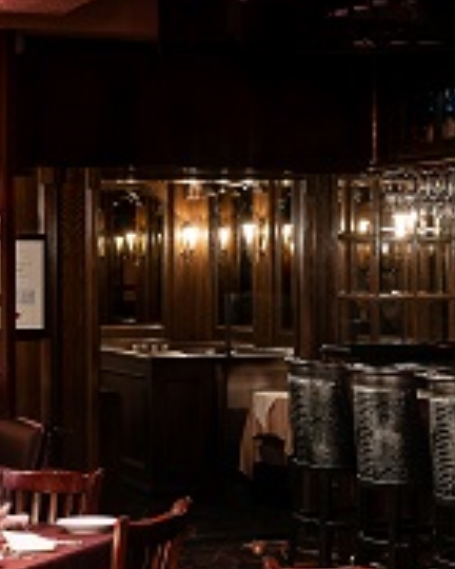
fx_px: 1683
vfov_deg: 19.1
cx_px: 95
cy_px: 390
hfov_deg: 15.3
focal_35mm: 100
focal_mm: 24
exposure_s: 6
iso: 100
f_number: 10
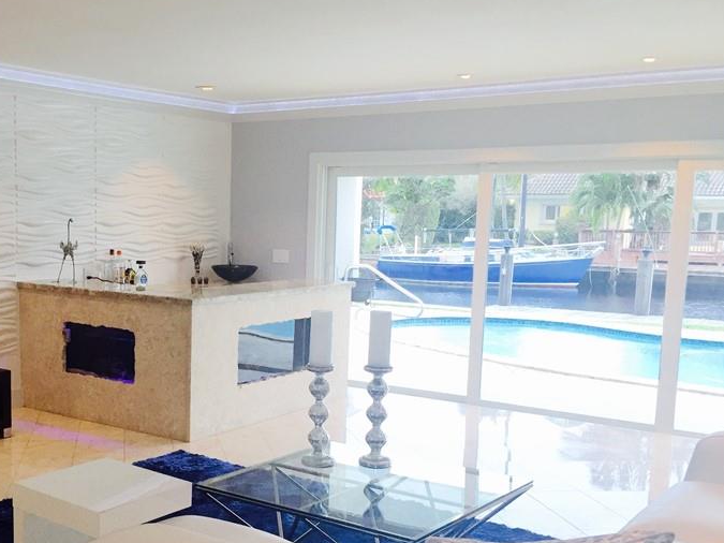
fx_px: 920
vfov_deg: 32.7
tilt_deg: -7.7
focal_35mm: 44
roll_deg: -1.3
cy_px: 346
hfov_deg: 42.0
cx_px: 208
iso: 80
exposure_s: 1/129
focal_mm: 4.15
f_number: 2.2
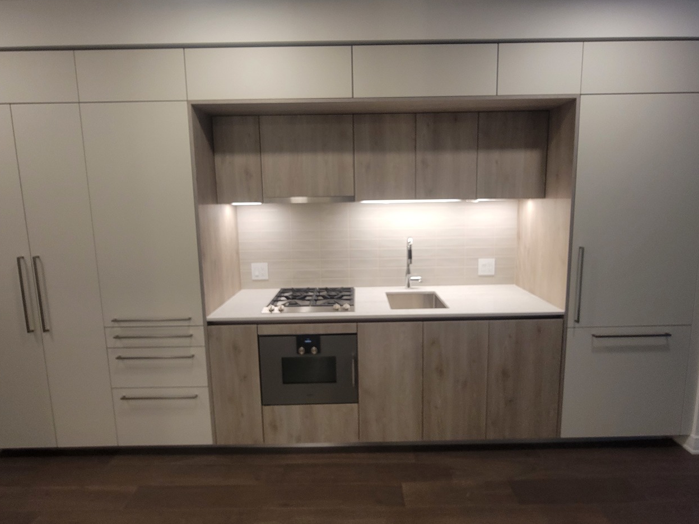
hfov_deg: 98.1
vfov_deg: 81.5
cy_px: 233
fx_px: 303
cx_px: 360
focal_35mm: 15
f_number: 2.2
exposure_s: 1/60
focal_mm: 2.2
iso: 400
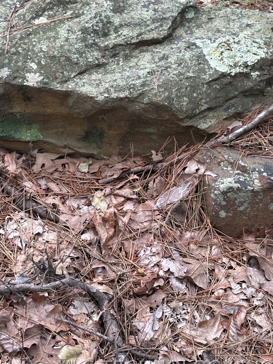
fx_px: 926
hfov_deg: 16.7
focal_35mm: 88
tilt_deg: -21.5
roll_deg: -1.9
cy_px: 49
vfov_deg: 21.8
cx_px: 82
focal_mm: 6.86
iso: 64
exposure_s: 1/121
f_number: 1.78
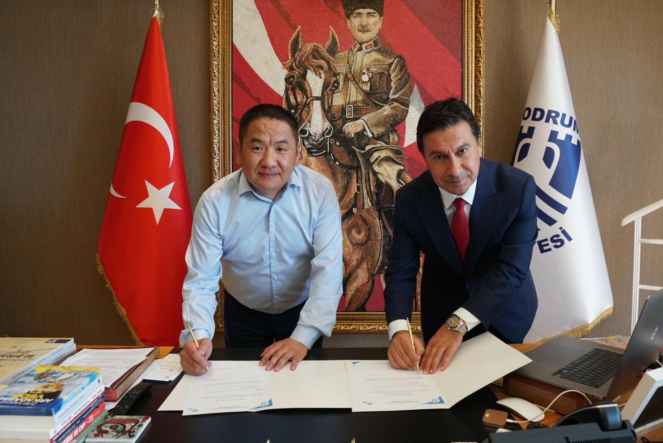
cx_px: 332
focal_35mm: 24
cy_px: 222
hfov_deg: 73.7
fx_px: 442
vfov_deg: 53.2
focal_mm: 16
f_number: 4
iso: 1000
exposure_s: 1/160
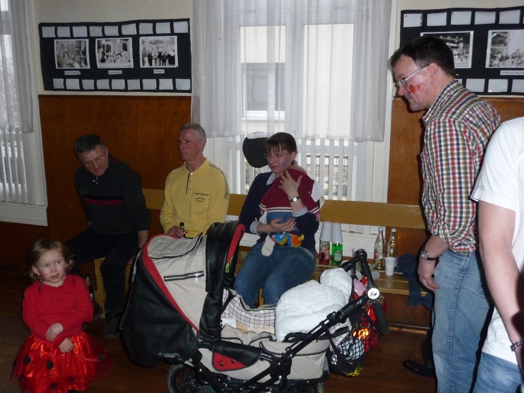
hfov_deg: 51.4
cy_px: 196
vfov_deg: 39.7
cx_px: 262
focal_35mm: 36
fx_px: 545
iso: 320
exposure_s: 1/30
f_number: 3.7
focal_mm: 6
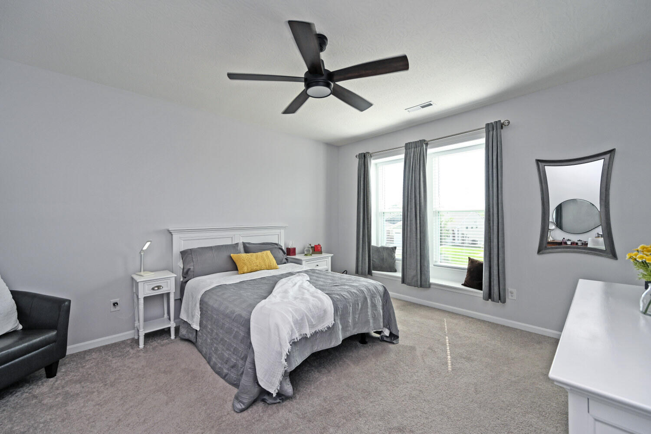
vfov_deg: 81.2
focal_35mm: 14
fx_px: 253
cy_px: 217
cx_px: 326
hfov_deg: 104.3
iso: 200
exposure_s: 1/125
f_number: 5.6
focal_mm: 14
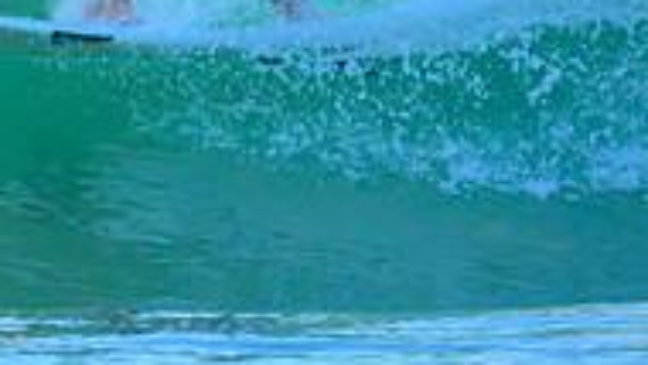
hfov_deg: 0.6
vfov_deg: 0.4
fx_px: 58333
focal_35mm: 3394
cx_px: -210
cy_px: -176
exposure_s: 1/2000
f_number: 6.3
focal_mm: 800
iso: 1400
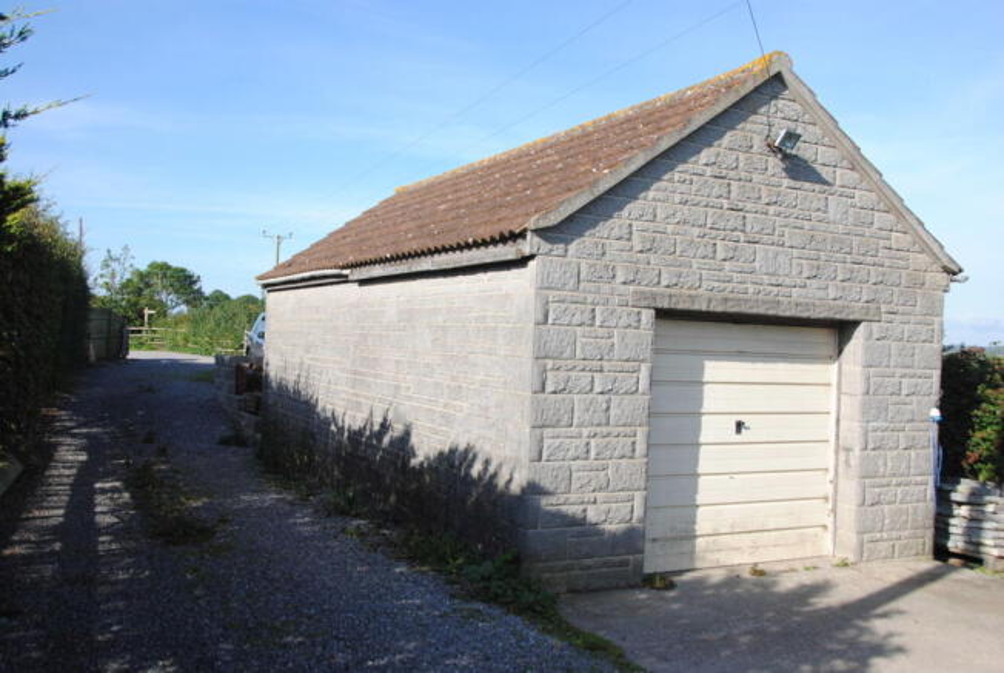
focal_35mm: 33
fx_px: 922
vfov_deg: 40.1
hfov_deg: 57.1
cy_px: 336
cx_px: 502
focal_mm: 22
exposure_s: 1/250
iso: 100
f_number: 7.1
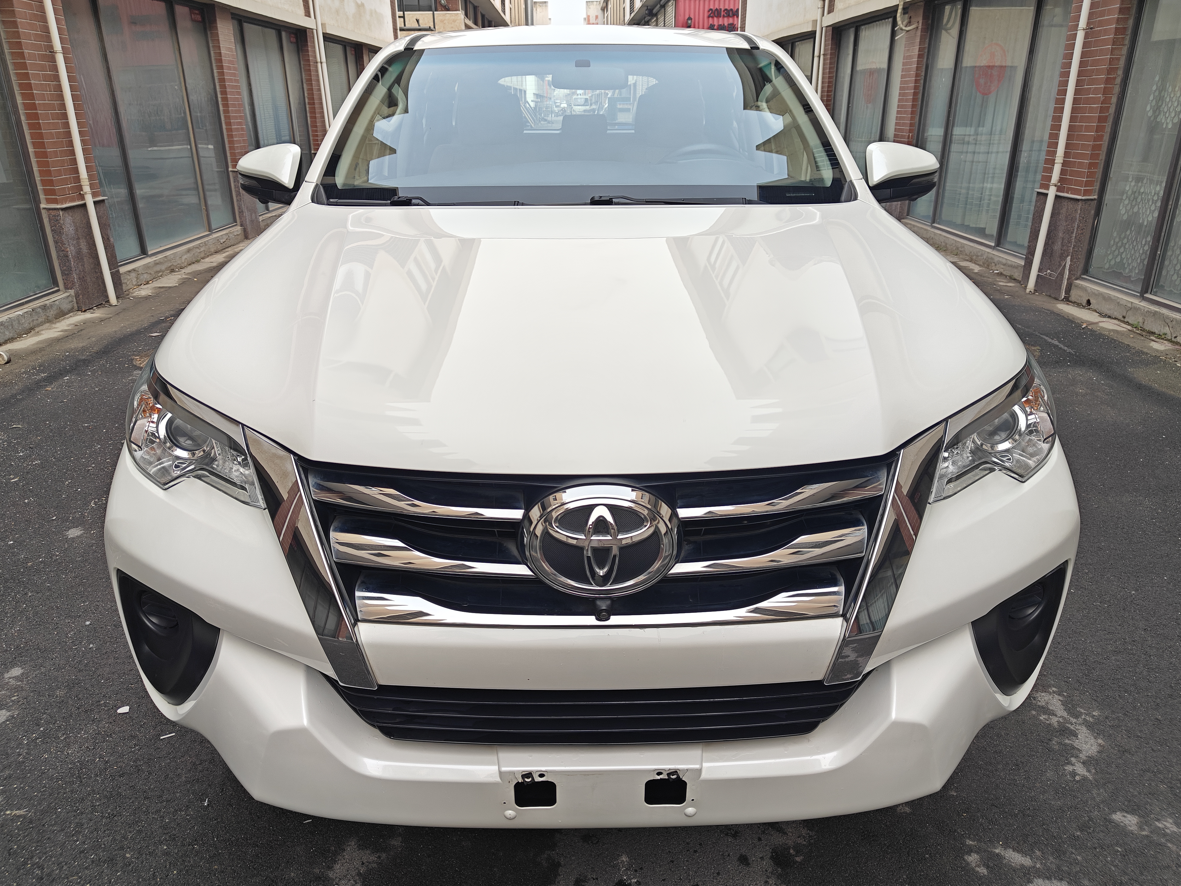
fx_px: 853
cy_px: 444
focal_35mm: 25
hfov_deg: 69.4
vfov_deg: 54.9
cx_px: 587
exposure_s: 1/794
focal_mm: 5.59
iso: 50
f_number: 1.8
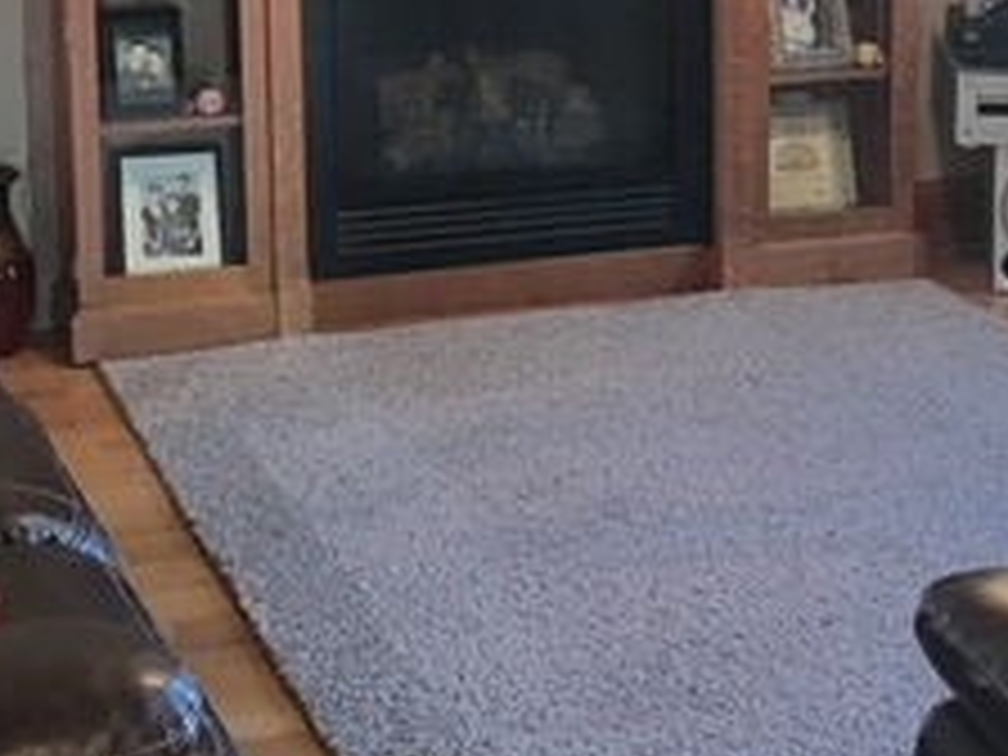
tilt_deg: -5.2
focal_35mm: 83
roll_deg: +0.5
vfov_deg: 17.1
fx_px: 2417
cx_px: 374
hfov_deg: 23.5
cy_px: -117
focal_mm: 4.15
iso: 80
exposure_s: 1/4
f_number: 2.2
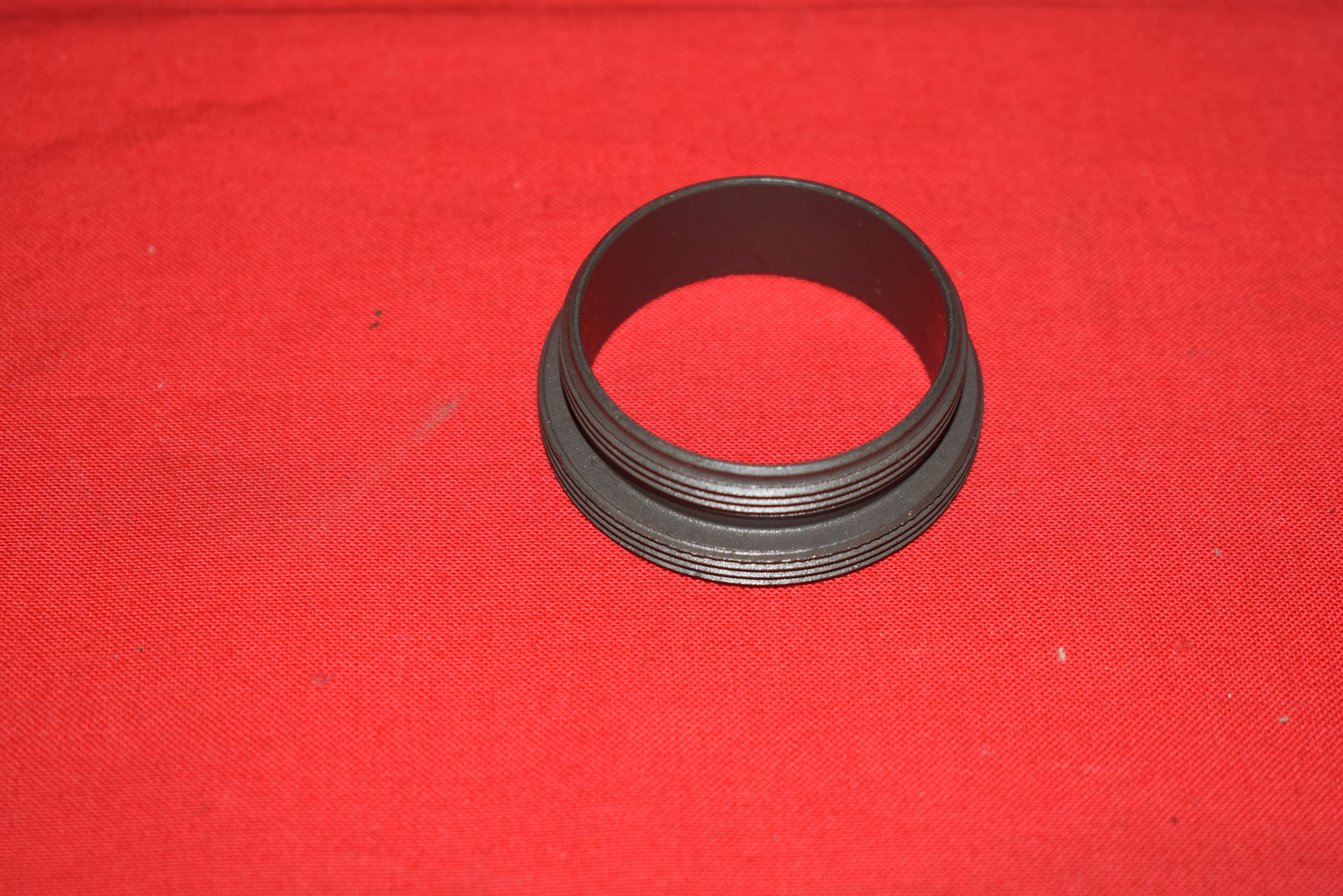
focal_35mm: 82
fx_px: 3078
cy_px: 448
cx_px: 672
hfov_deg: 24.6
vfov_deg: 16.6
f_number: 5.6
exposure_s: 1/125
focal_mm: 55
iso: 640
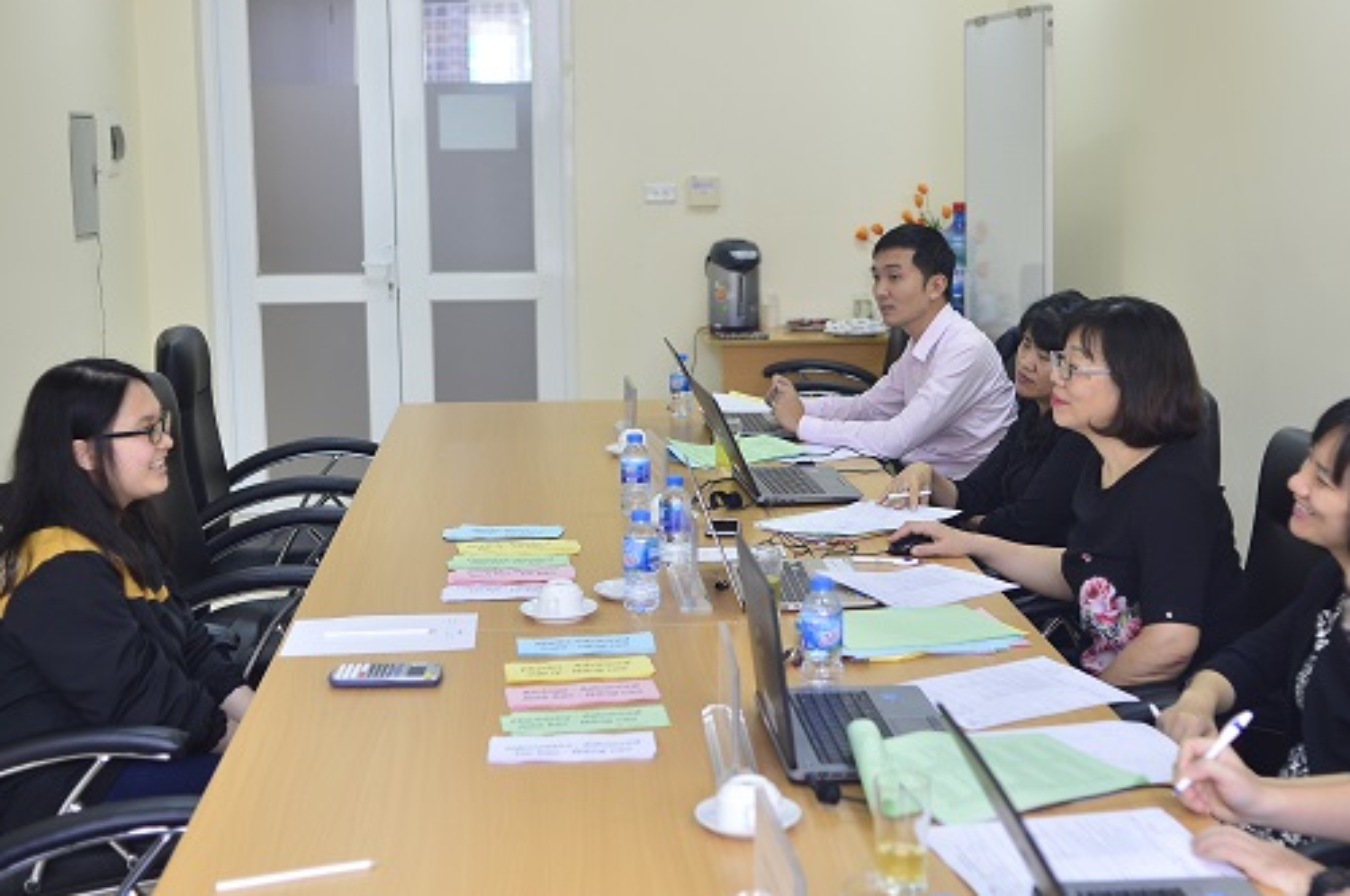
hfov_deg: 40.4
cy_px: 393
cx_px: 737
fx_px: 1835
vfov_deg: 27.4
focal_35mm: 49
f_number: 4
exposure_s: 1/100
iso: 400
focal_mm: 35
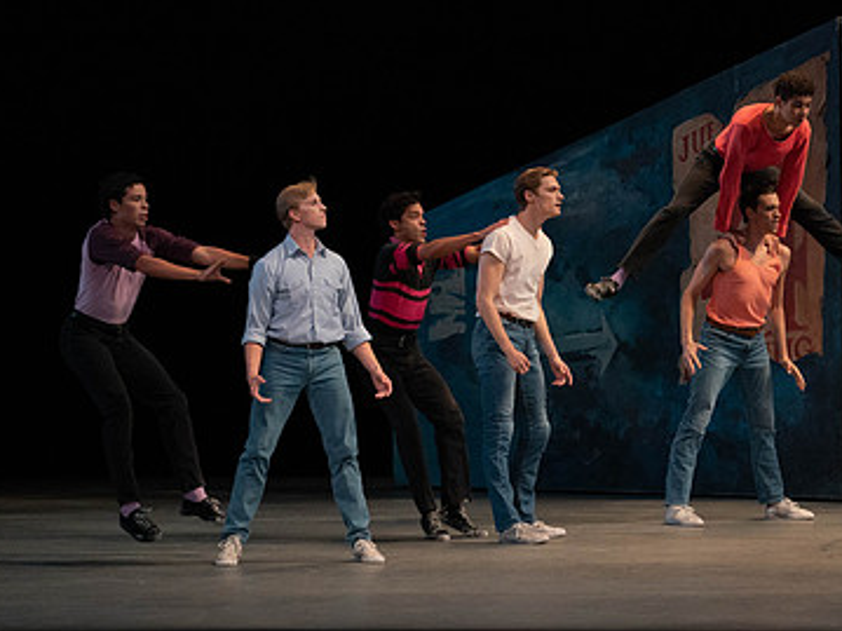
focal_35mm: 230
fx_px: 5593
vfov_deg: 6.5
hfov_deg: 8.6
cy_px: 224
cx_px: 610
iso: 3200
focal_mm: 148
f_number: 4.5
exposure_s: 1/400
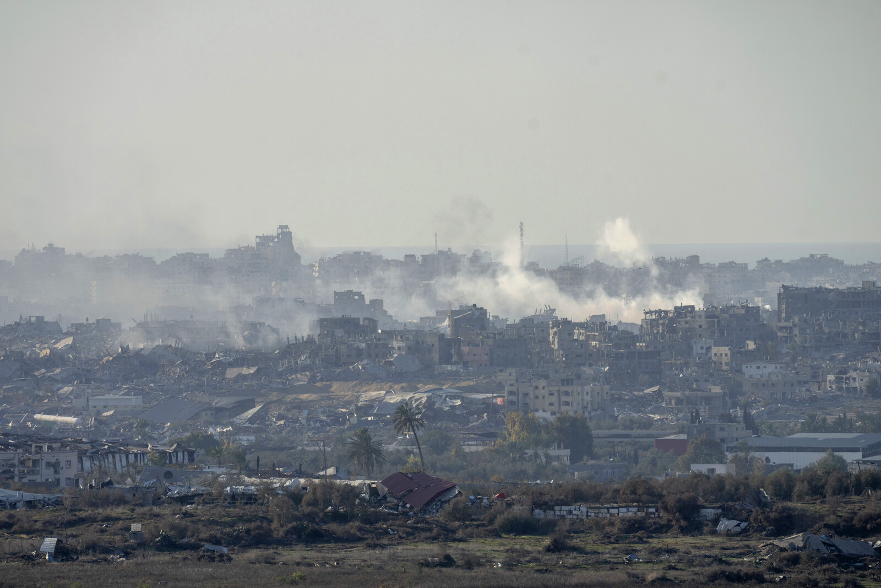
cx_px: 440
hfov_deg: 3.4
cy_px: 294
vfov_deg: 2.3
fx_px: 14684
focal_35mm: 600
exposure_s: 1/800
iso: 200
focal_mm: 600
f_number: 7.1
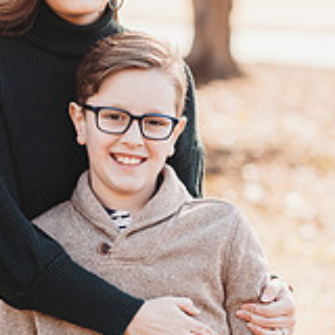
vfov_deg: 8.6
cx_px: 103
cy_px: 109
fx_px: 2223
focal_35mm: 203
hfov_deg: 8.6
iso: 200
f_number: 2.5
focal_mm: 85
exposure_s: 1/640
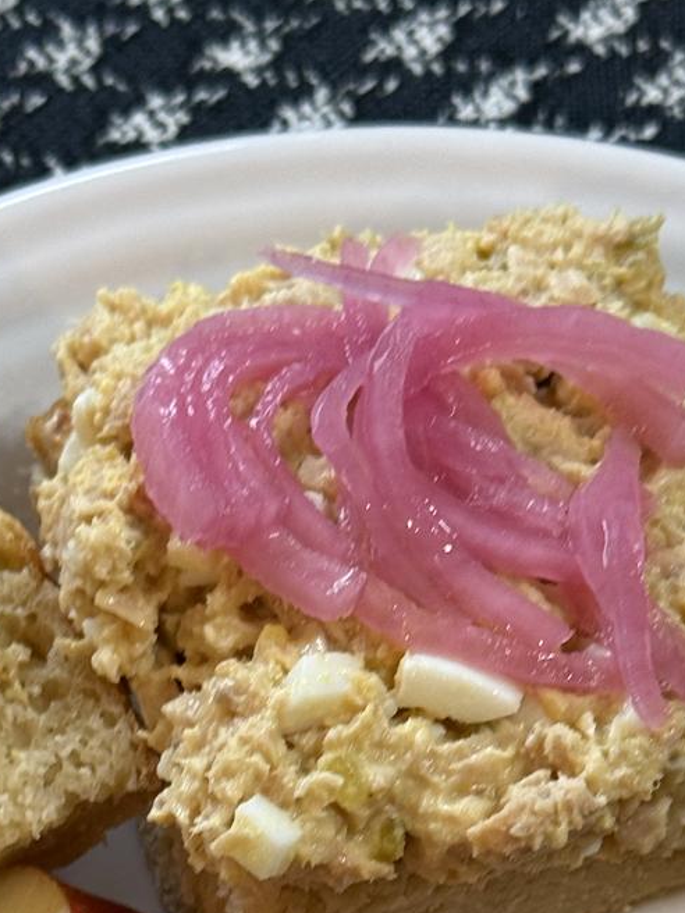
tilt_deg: -65.5
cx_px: 326
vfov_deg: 16.4
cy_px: 973
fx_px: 3087
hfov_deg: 12.7
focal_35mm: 117
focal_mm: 6.76
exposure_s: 1/60
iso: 64
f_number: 1.78
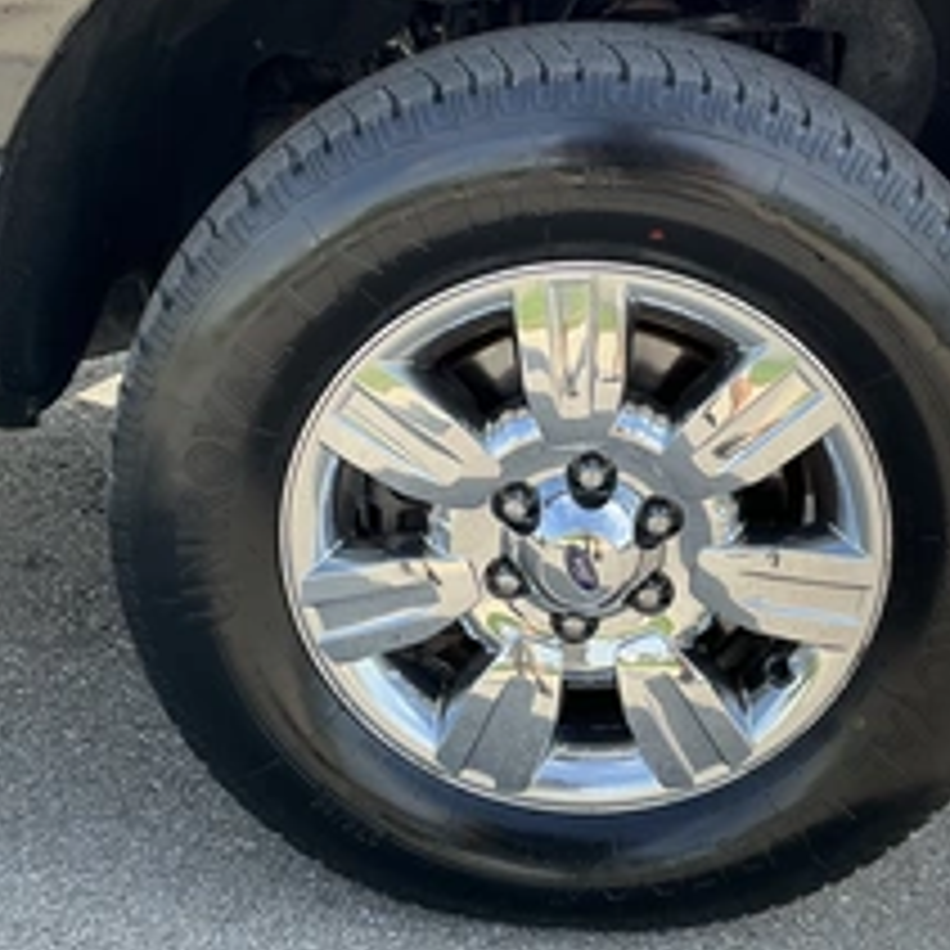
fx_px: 1459
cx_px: 536
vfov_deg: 36.0
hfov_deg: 36.0
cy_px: 446
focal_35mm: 47
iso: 25
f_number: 1.8
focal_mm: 3
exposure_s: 1/353
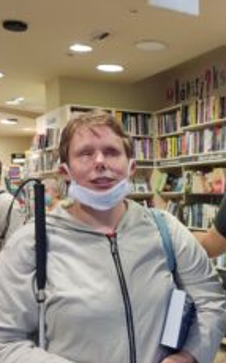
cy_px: 225
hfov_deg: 24.4
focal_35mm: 50
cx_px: 235
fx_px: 493
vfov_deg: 40.1
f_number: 1.79
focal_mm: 4.71
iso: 232
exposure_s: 1/33
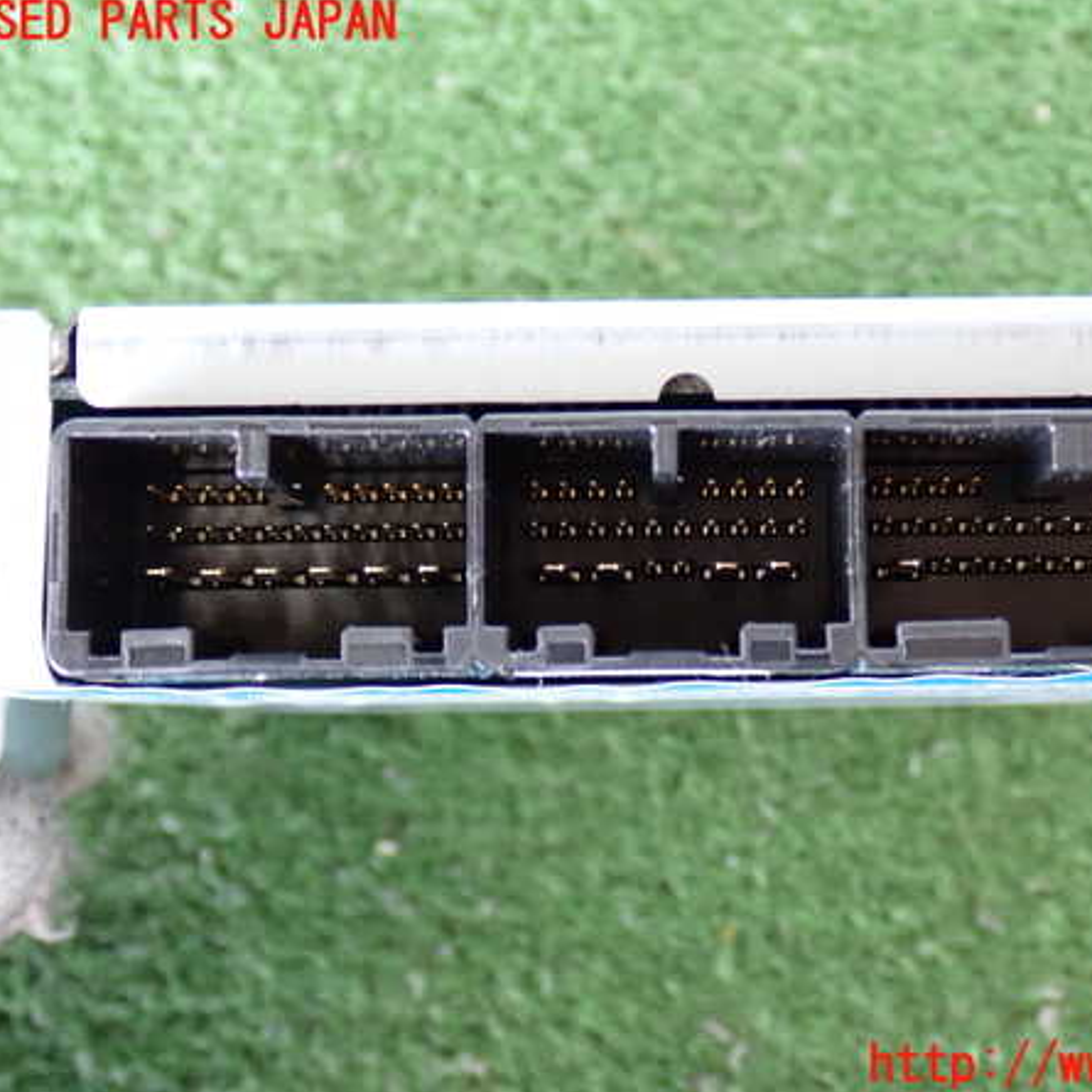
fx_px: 1999
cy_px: 545
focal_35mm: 56
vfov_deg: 30.6
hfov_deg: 30.4
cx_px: 687
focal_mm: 8.4
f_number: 3.1
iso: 800
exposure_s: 1/25
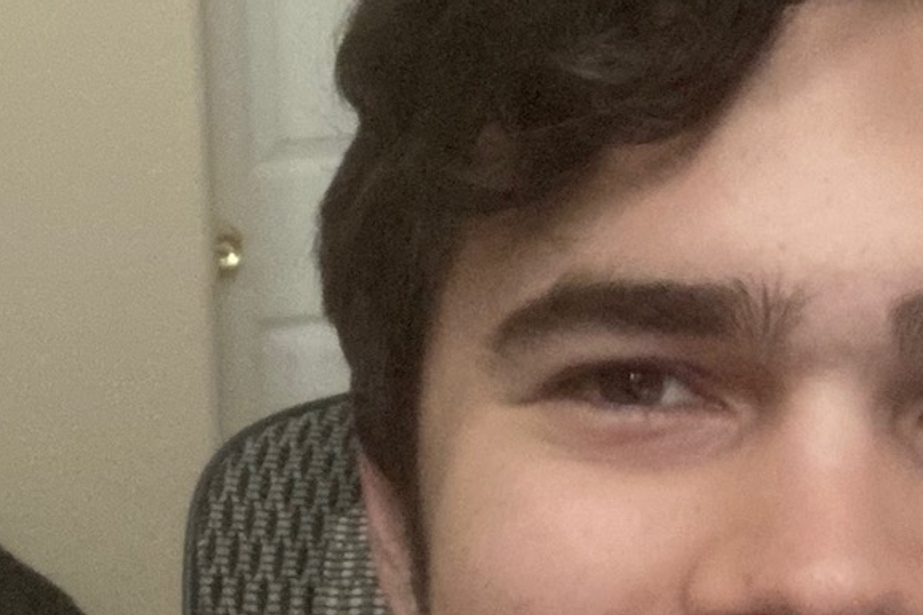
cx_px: 738
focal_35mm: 74
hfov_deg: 26.8
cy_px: 434
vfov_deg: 18.3
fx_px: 1897
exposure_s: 1/15
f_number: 2.2
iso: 1000
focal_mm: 2.87
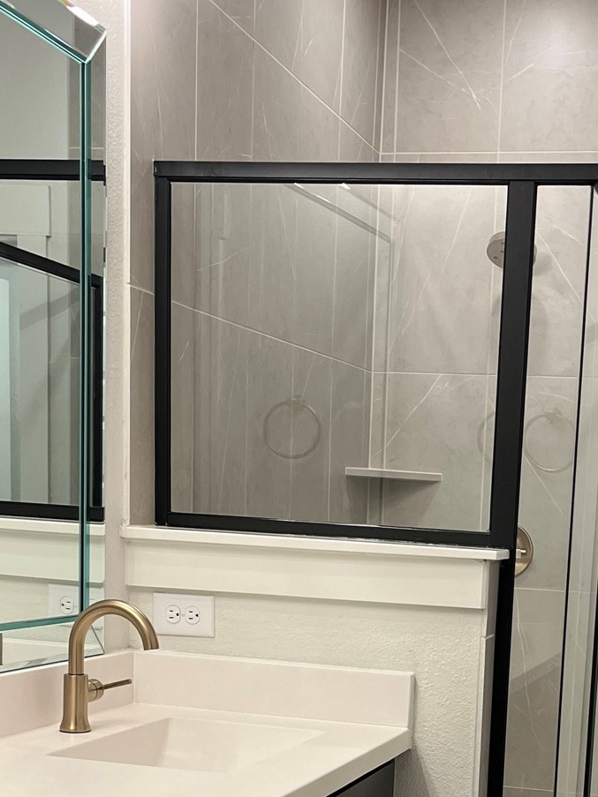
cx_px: 481
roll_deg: -2.6
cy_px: 726
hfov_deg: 24.4
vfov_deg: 31.1
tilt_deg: -10.1
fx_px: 1359
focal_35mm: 59
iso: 100
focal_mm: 5.1
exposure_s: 1/120
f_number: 1.6
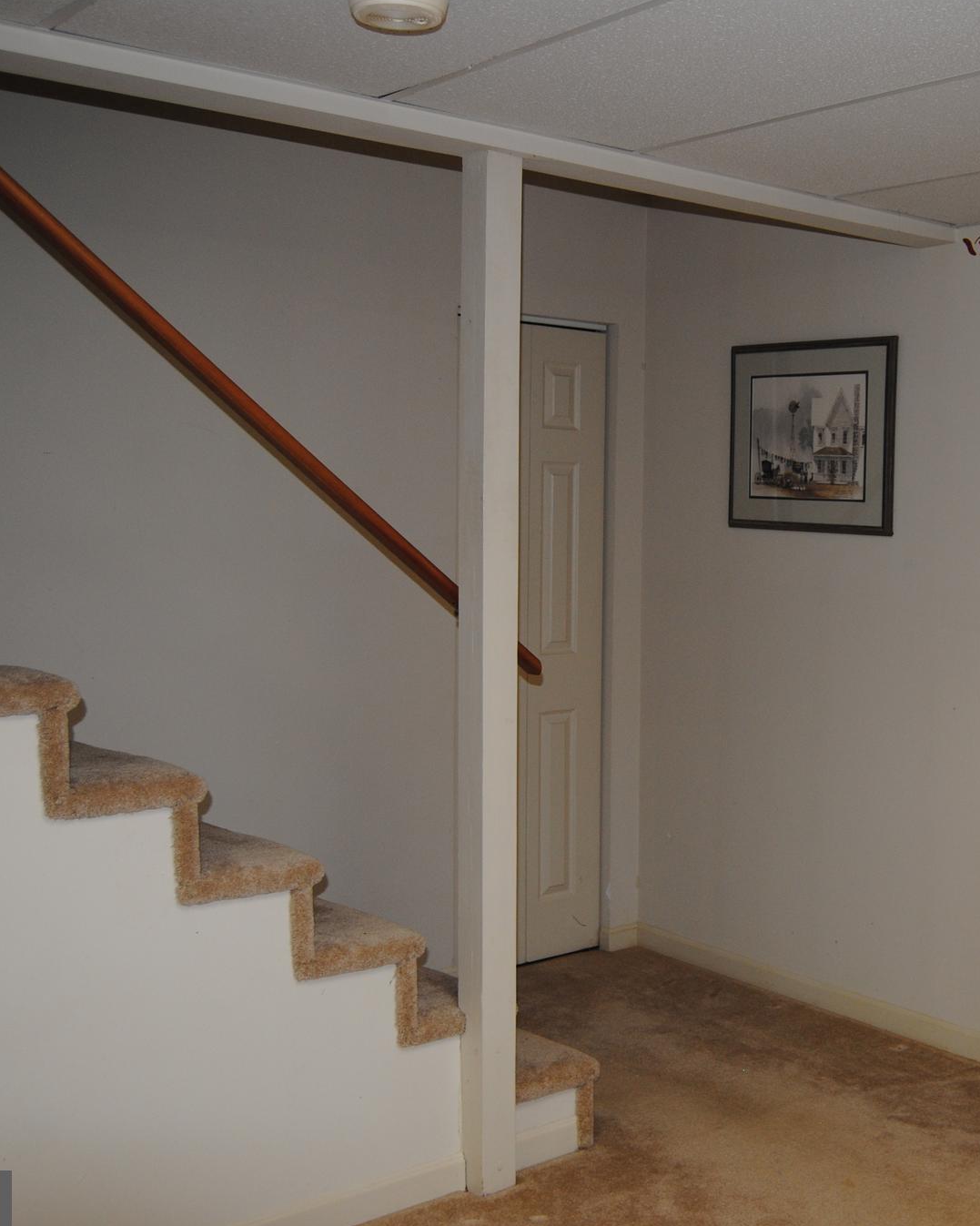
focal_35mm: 41
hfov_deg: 35.8
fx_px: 1477
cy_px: 613
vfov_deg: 45.1
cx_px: 742
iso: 200
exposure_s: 1/60
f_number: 3.5
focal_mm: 19
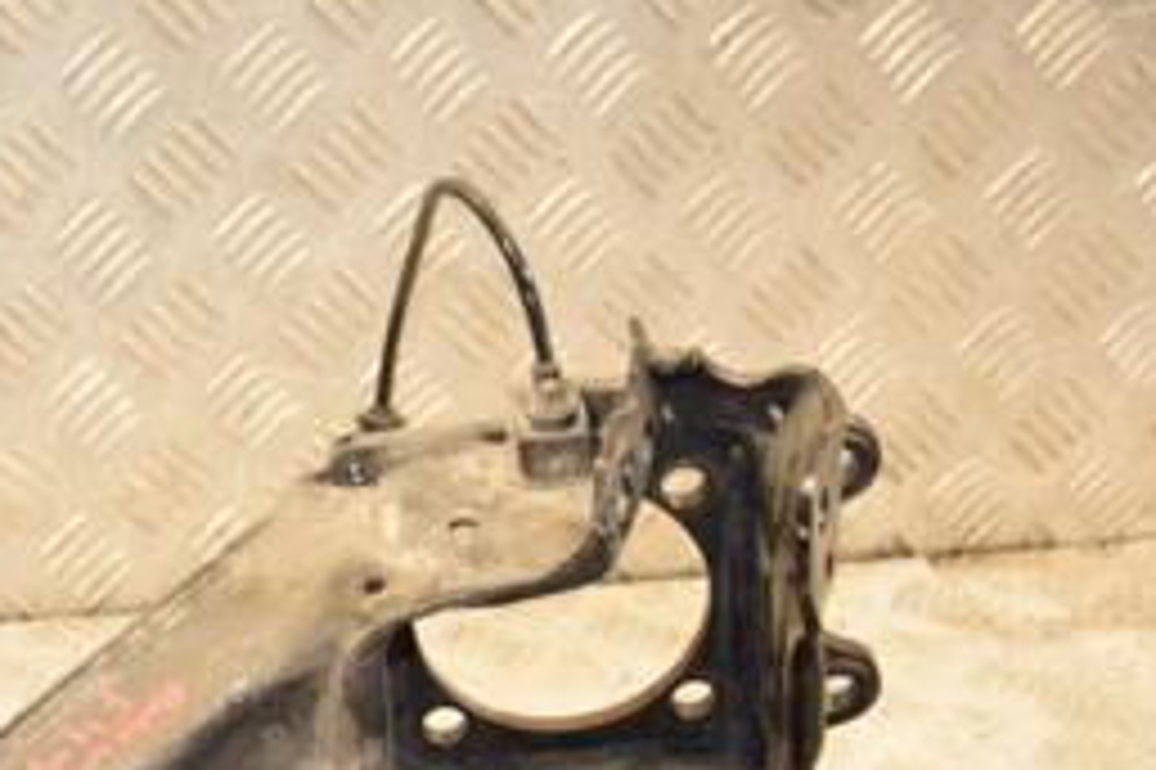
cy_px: 811
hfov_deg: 17.7
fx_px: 3594
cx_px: -63
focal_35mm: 112
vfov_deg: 12.1
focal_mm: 32
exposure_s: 1/200
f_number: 5
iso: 800
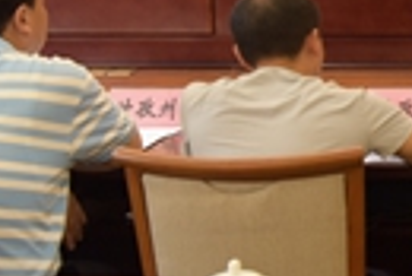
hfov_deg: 14.5
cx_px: 751
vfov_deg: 11.1
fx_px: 1409
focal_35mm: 123
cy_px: -6
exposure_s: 1/100
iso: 1000
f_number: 5
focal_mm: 32
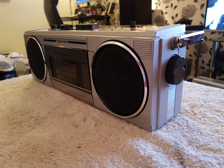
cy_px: 84
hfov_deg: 67.3
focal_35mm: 26
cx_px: 112
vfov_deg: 53.1
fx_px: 168
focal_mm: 4.2
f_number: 1.7
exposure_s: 1/10
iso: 250
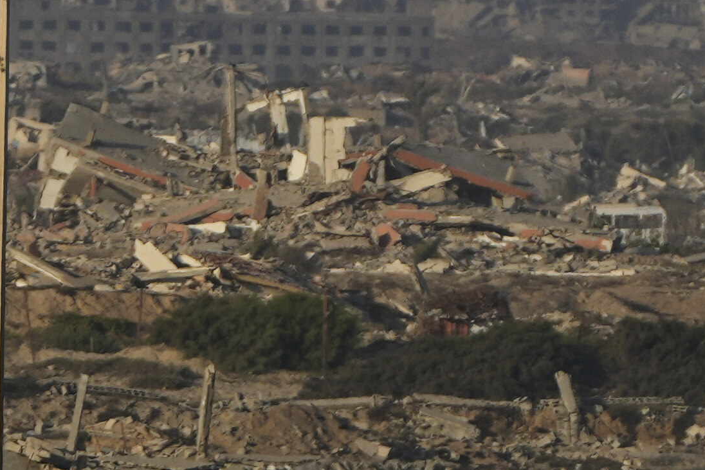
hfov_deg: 1.2
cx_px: 465
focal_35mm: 1718
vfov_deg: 0.8
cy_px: 1167
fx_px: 33646
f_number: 5.6
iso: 100
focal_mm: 218
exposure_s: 1/1250
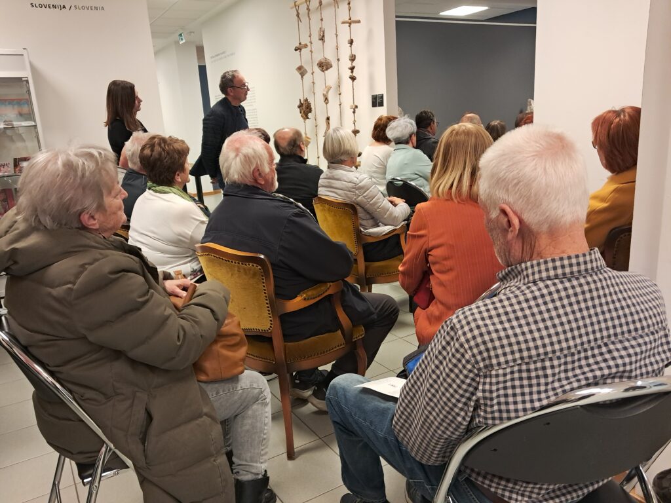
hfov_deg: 65.3
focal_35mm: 27
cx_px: 336
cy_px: 252
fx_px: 523
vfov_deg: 51.4
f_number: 1.8
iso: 400
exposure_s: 1/60
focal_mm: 4
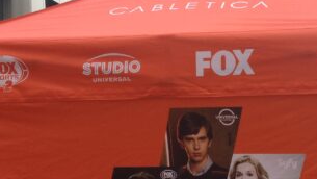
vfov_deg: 12.5
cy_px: 162
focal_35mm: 96
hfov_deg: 22.1
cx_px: 216
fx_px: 807
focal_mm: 4.28
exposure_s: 1/172
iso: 50
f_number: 2.4
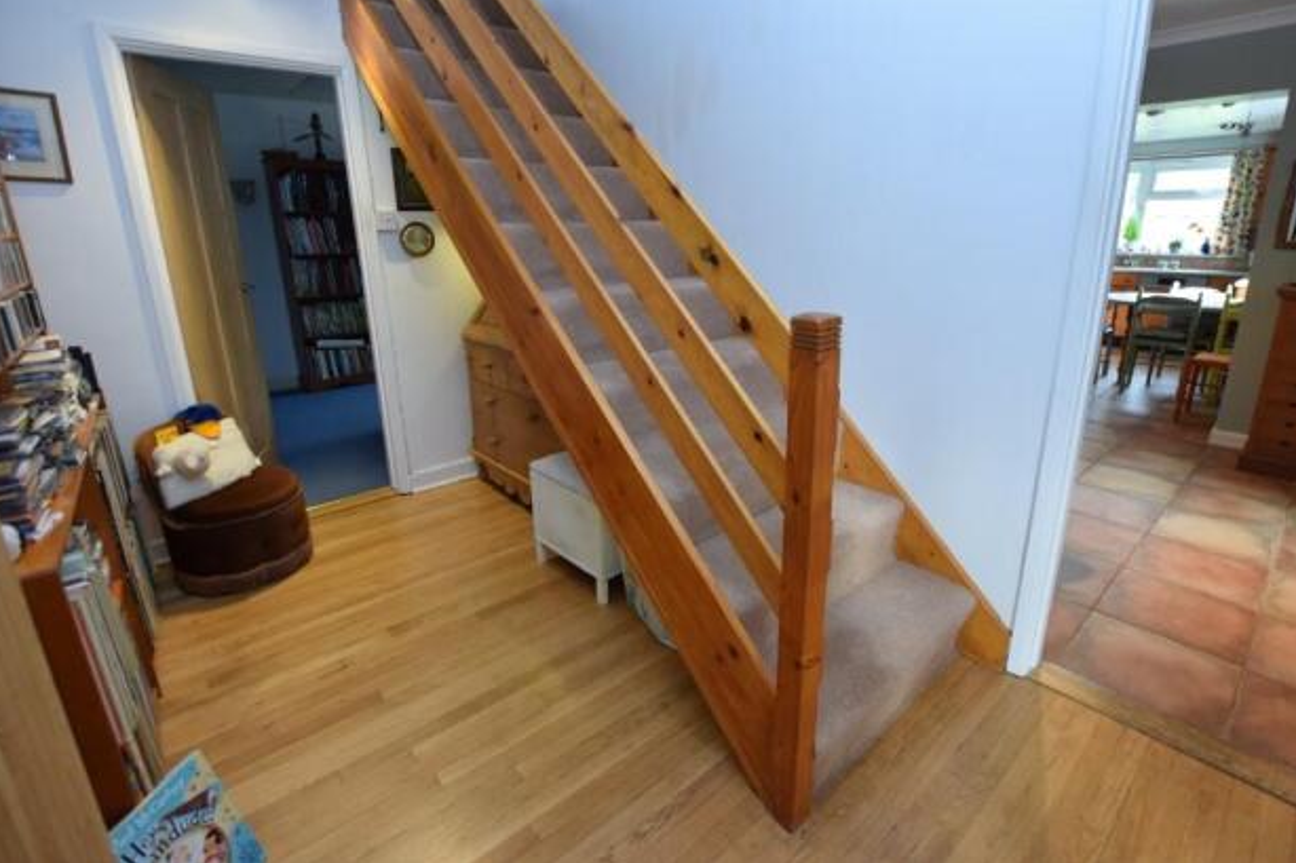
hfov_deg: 96.7
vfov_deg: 73.6
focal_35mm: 16
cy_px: 406
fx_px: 576
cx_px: 676
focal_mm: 10
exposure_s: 1/60
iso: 800
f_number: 3.5
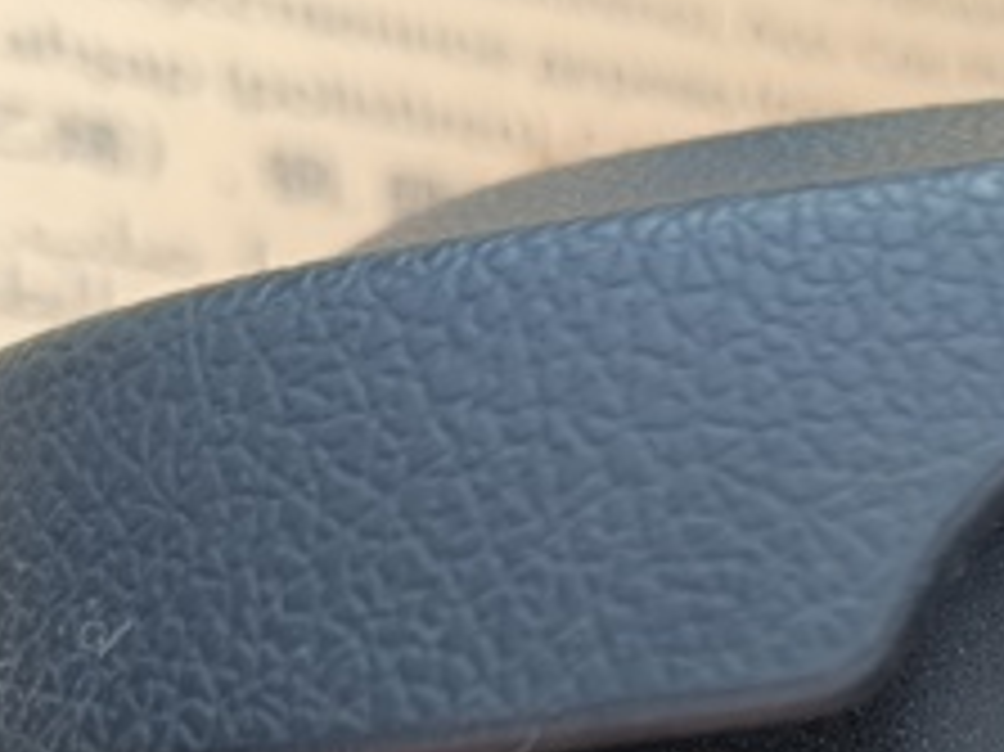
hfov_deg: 26.8
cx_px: 977
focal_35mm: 69
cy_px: 1063
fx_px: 2000
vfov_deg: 19.1
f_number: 1.88
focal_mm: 5.59
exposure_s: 1/115
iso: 51
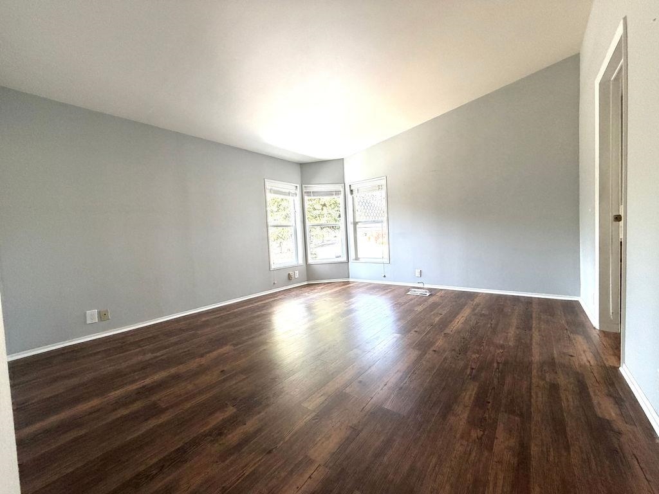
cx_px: 330
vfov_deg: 85.7
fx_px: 267
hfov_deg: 102.1
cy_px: 247
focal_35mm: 14
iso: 320
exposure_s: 1/99
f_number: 2.2
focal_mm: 2.22
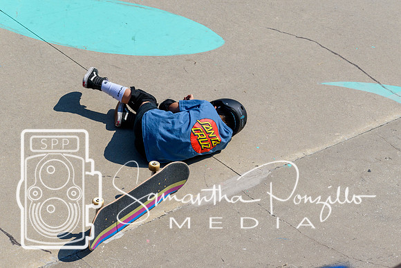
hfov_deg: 19.5
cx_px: 200
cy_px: 134
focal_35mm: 105
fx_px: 1170
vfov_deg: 13.0
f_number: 7.1
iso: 200
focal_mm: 70
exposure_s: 1/800
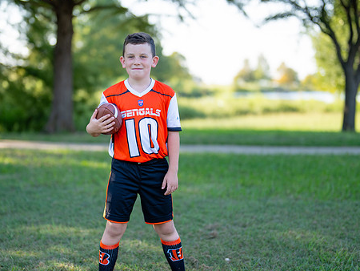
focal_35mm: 77
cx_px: 146
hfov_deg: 25.3
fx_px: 801
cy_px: 137
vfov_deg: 19.2
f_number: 1.2
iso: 100
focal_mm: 50
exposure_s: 1/1600
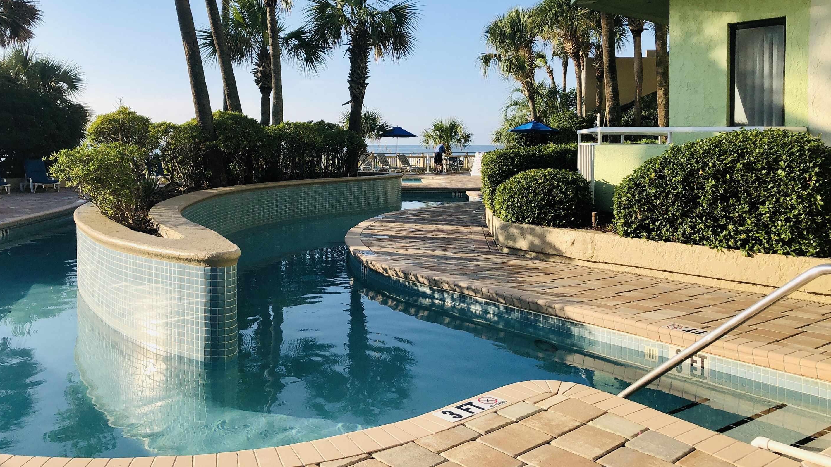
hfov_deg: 59.4
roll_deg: +0.1
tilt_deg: -1.4
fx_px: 727
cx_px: 385
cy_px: 158
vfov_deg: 35.3
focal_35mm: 33
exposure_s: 1/1517
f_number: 1.8
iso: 20
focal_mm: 3.99
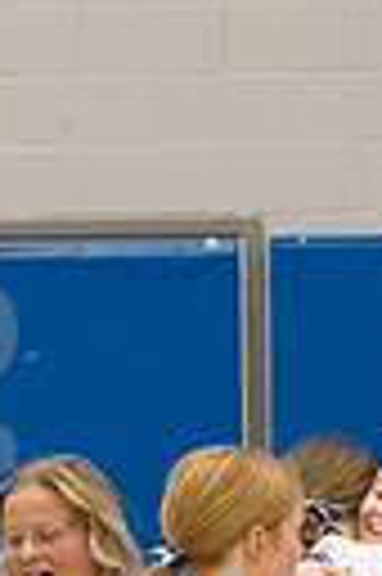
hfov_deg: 3.8
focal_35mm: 358
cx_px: 404
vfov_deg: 5.7
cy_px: 860
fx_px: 5713
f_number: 5.6
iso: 5000
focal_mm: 102
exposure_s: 1/500
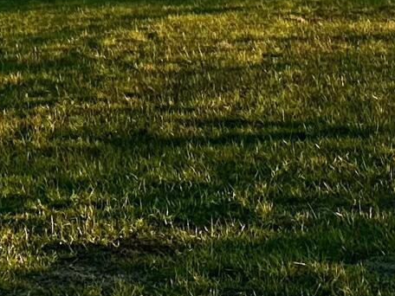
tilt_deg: +3.5
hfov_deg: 12.4
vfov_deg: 8.9
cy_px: -282
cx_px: 329
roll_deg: -0.3
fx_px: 1803
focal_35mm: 158
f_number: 1.78
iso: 80
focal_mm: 6.86
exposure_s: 1/1692
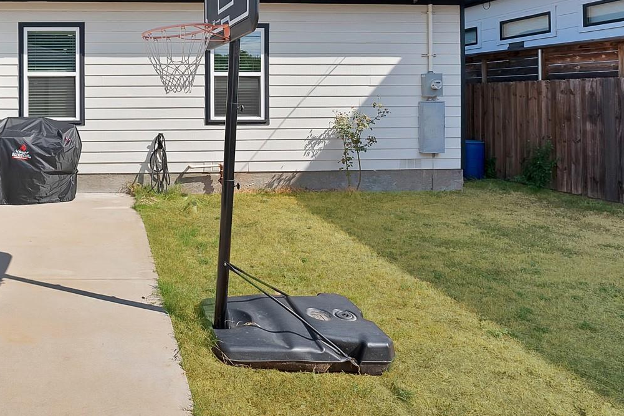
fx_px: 416
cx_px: 117
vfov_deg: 51.0
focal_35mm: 24
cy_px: 106
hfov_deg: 66.3
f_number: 9
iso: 640
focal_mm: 12
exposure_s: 1/400
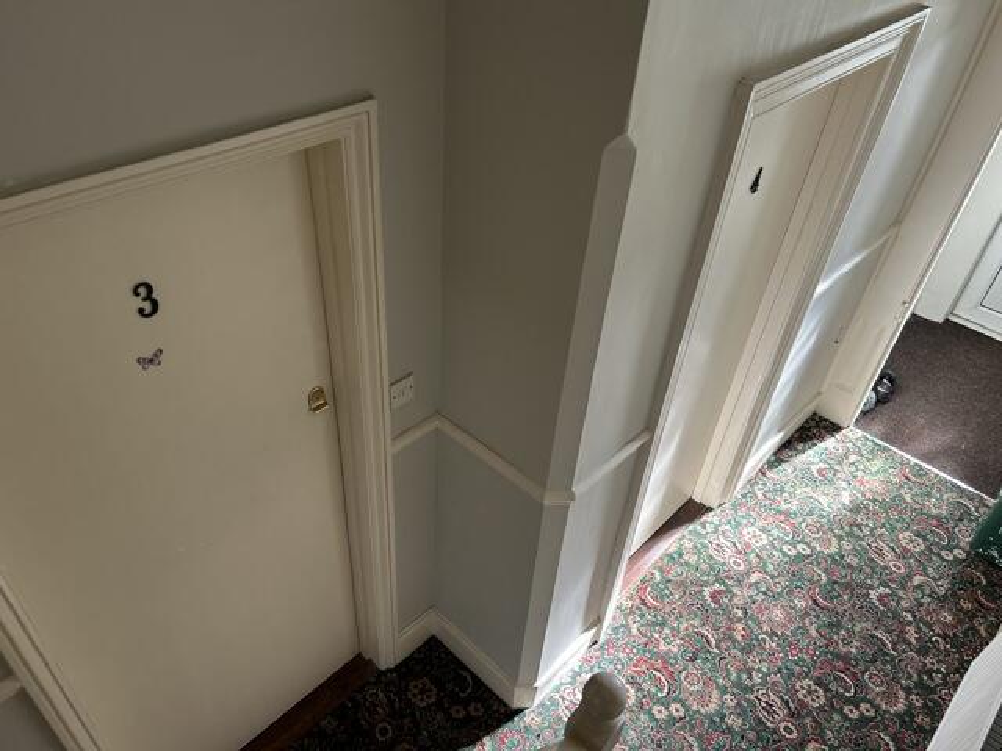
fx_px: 753
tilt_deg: -39.6
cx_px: 501
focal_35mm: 26
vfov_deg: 53.1
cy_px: 376
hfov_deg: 67.3
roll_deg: -4.4
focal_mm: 5.7
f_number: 1.5
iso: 80
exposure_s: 1/50
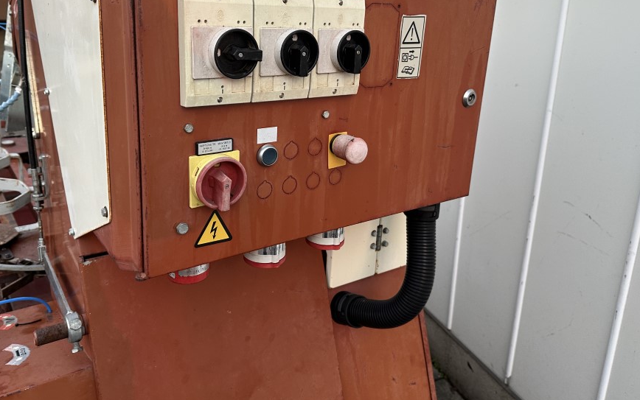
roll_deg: -2.0
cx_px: 304
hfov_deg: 62.8
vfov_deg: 41.6
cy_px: 150
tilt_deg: -16.6
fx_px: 523
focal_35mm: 30
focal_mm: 6.86
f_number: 1.78
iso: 160
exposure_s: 1/121
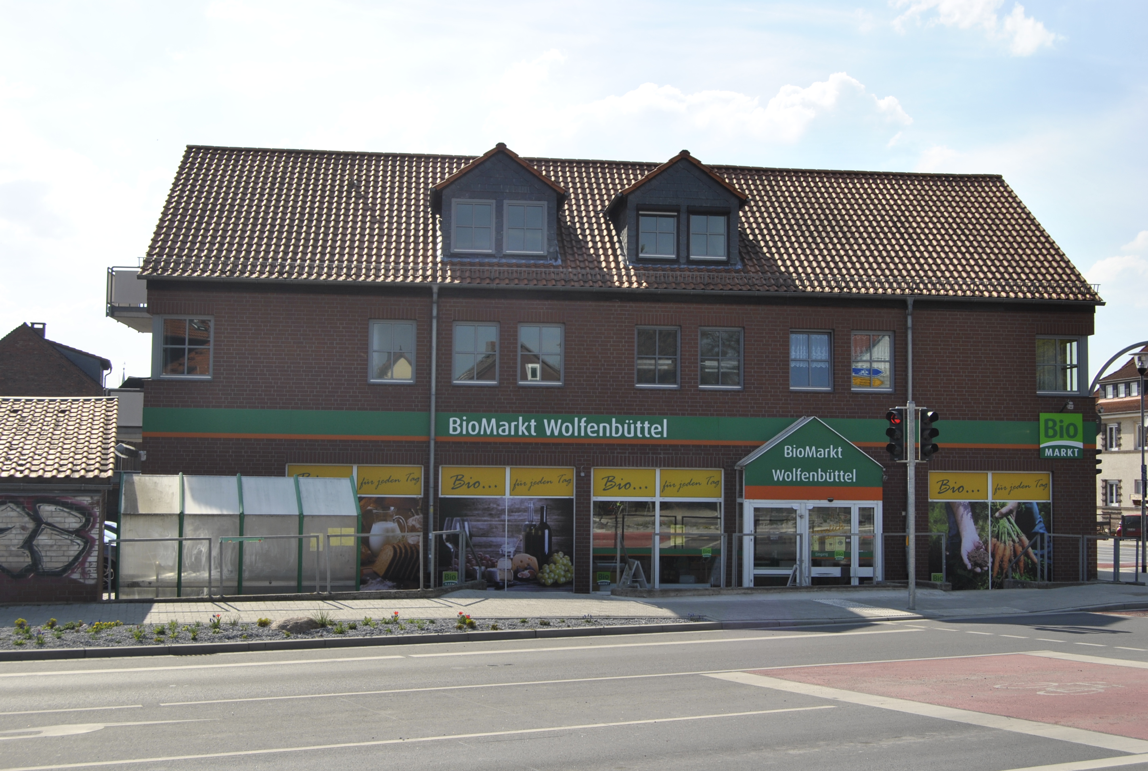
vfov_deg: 29.1
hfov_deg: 42.2
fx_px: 1486
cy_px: 386
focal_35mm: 46
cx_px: 574
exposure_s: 1/200
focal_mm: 31
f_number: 11
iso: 100
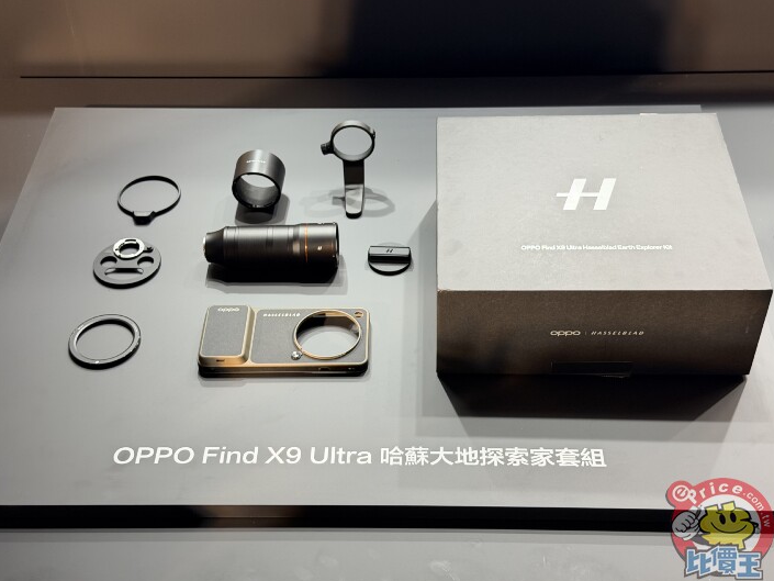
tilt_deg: -43.7
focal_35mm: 49
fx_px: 1096
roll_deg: +2.0
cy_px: 295
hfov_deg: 38.9
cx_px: 391
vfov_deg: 29.7
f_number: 1.78
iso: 100
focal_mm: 6.76
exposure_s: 1/62
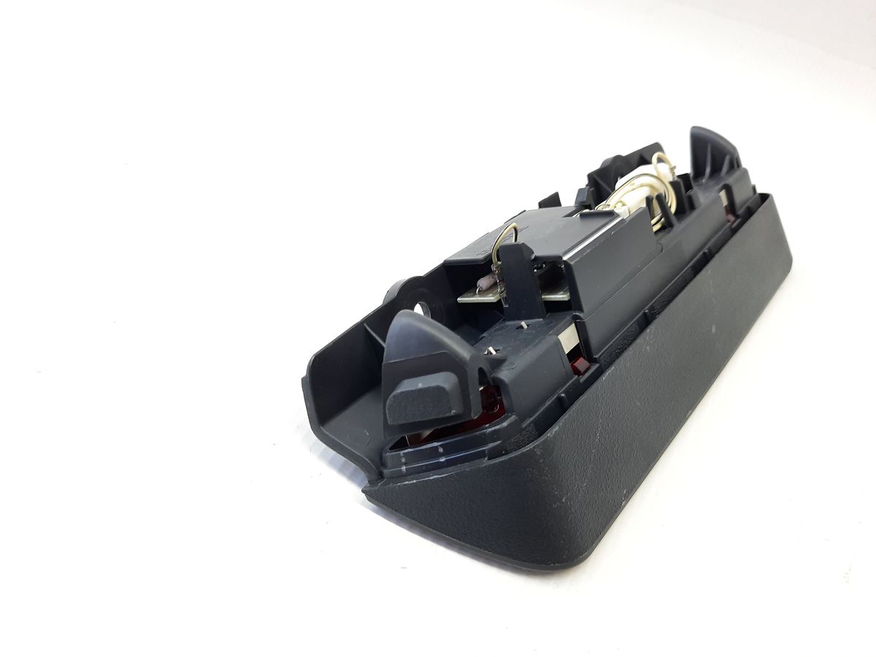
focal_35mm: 25
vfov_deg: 54.9
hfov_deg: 69.4
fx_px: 633
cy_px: 328
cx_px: 438
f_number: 2
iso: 125
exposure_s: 1/60
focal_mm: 4.6
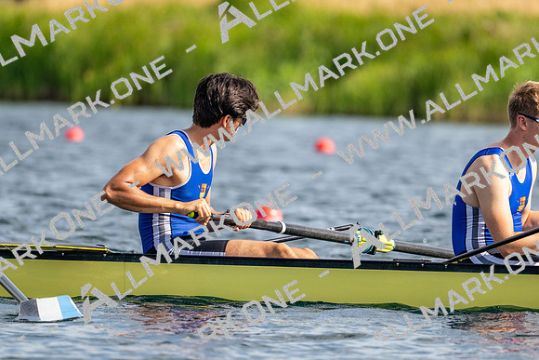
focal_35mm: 600
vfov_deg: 2.3
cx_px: 270
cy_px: 180
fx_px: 8990
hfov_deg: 3.4
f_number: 4.5
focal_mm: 400
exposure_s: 1/3200
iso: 500
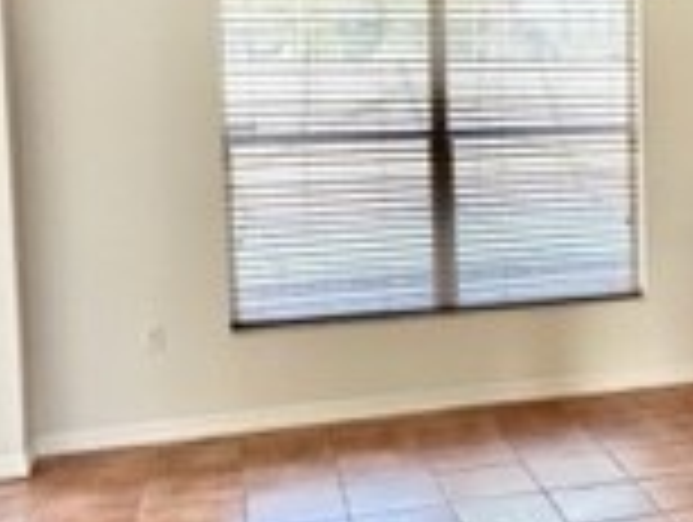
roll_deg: +0.6
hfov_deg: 31.0
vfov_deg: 25.1
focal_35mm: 58
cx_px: 675
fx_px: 1163
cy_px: 153
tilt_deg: -3.9
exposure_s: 1/120
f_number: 2.2
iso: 250
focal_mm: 2.22
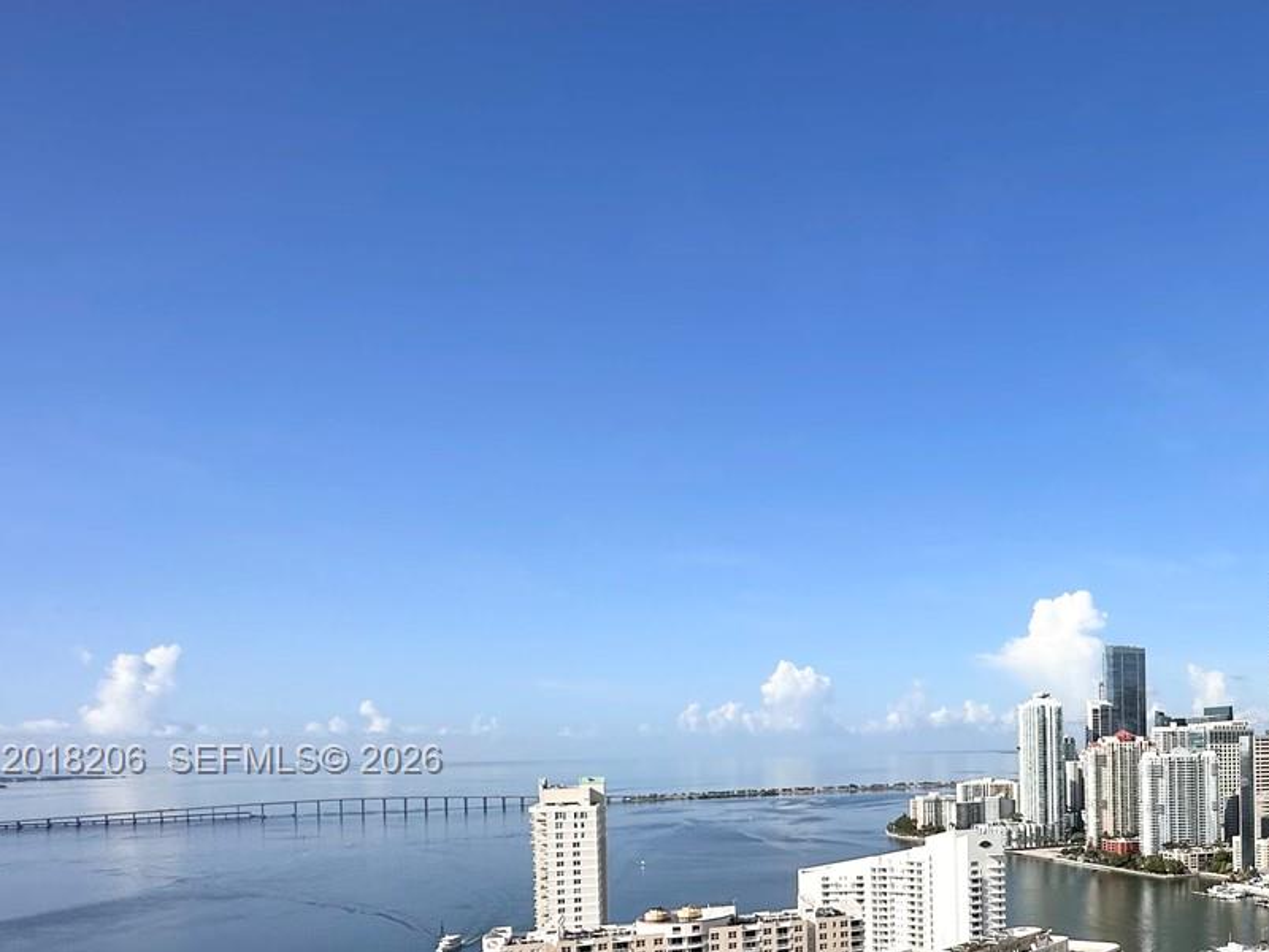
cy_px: 762
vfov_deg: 47.1
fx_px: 1026
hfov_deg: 52.8
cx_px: 1217
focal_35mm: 28
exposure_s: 1/4132
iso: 50
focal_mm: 2.22
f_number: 2.2
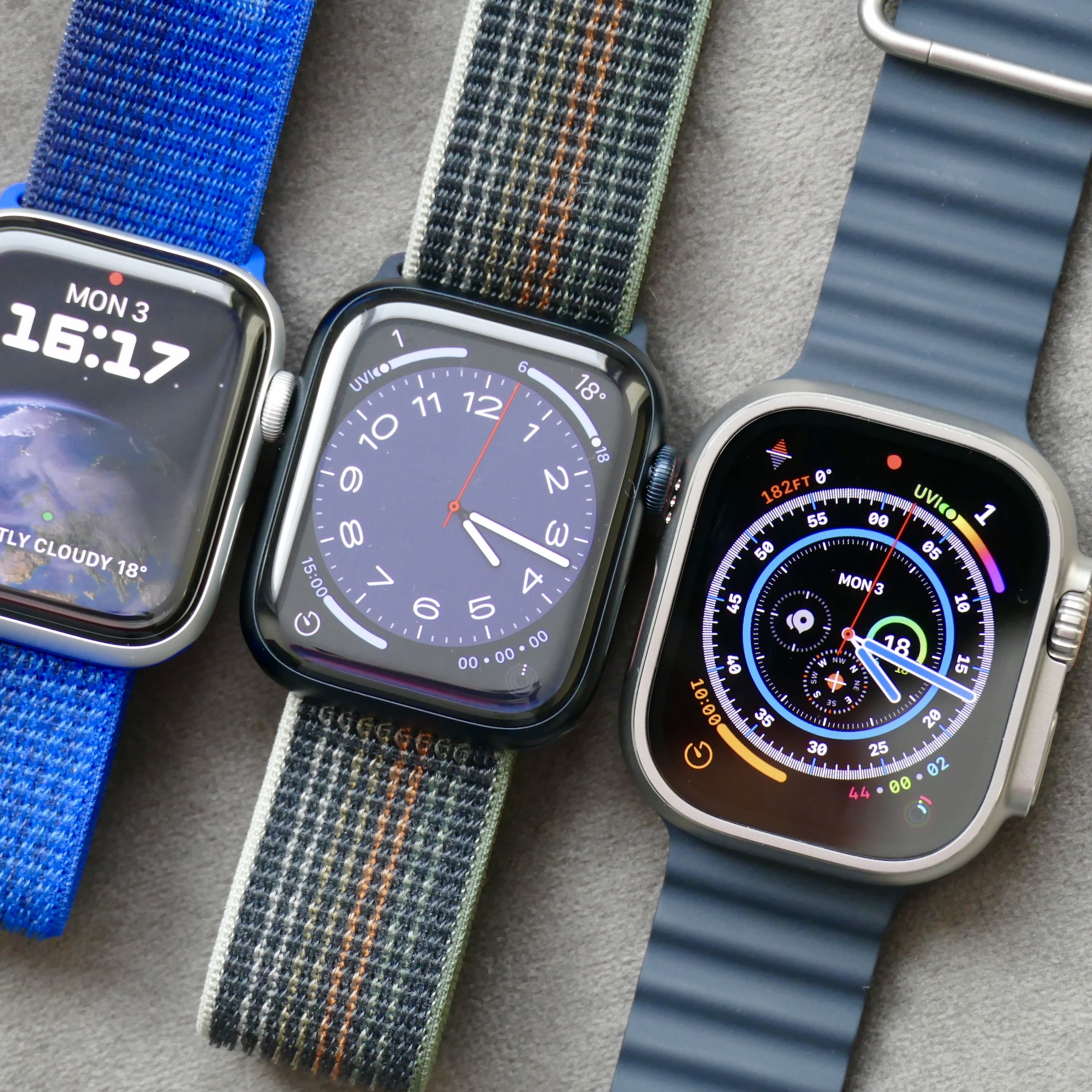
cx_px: 500
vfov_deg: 9.8
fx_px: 6353
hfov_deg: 9.8
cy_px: 545
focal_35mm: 178
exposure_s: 1/80
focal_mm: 50.69
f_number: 3.9
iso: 640
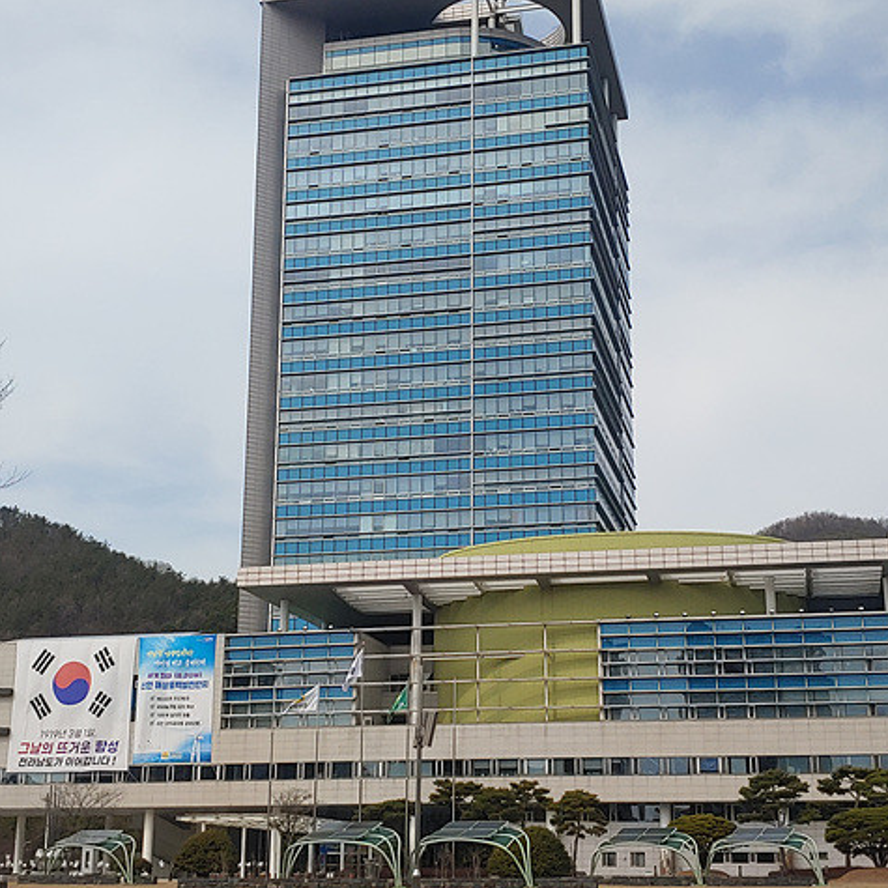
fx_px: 1451
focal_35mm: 50
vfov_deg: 34.0
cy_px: 447
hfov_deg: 34.0
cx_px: 447
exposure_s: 1/3704
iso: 50
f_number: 1.5
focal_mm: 4.23
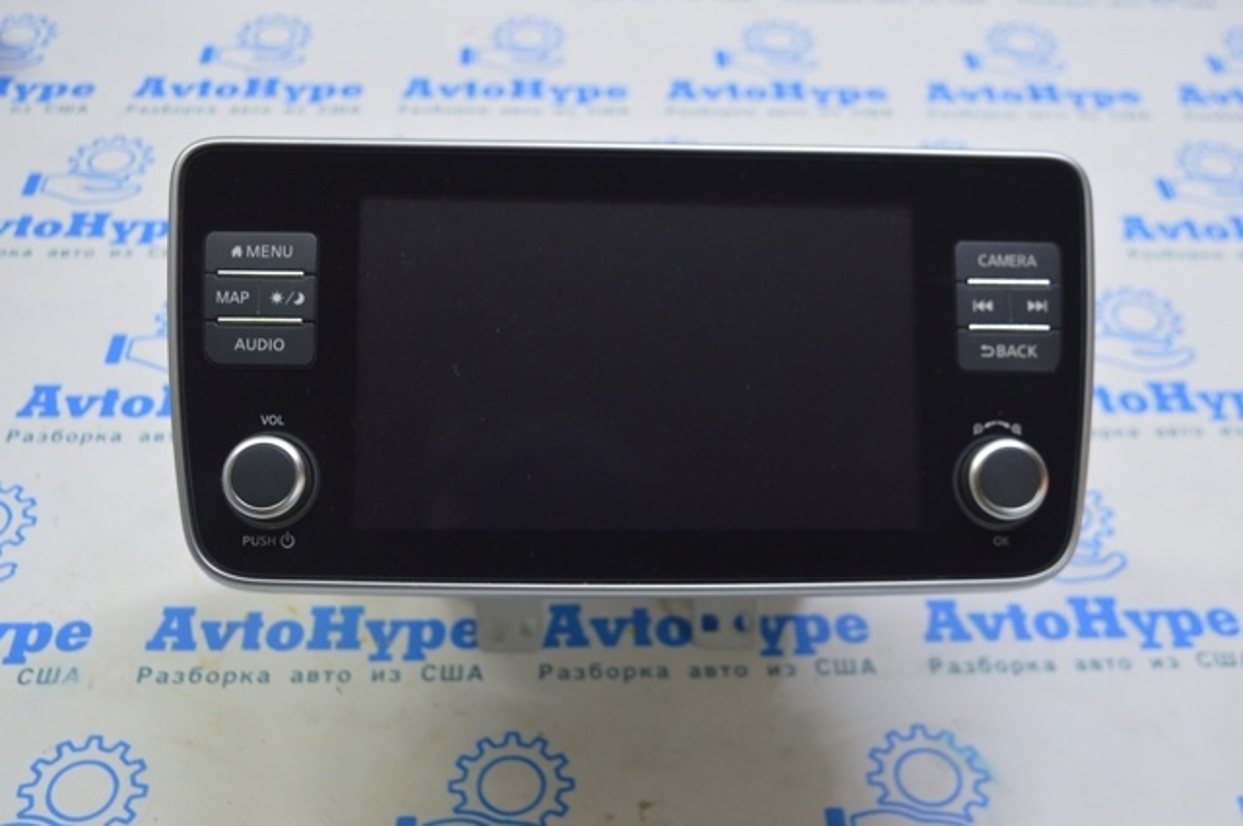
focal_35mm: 44
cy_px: 413
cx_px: 622
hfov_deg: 45.0
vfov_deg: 30.8
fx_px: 1500
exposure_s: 1/25
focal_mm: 29
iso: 400
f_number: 5.6
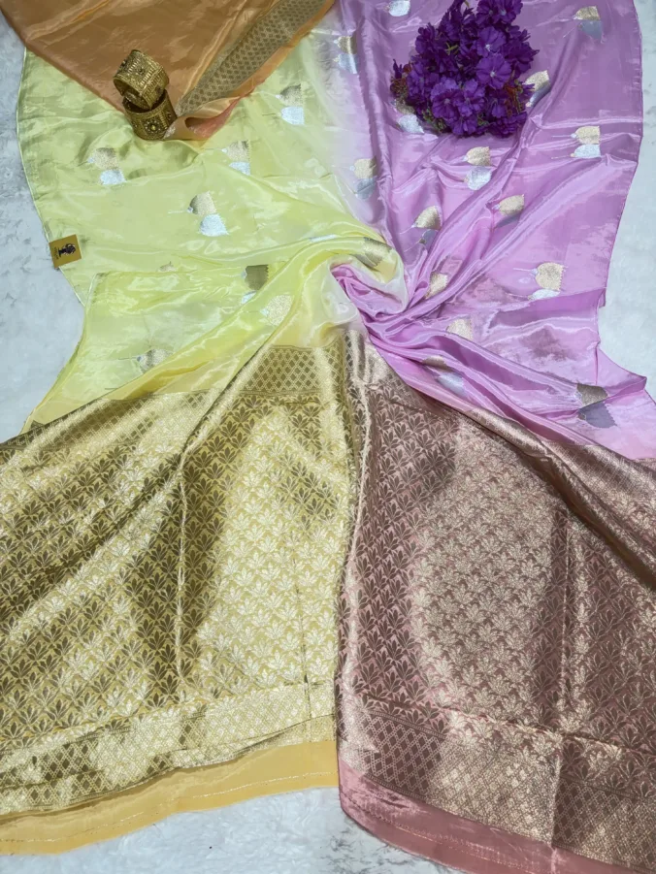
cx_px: 328
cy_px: 437
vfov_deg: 67.3
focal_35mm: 26
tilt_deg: -67.0
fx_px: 657
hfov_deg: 53.1
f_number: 1.6
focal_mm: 5.96
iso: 32
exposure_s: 1/100
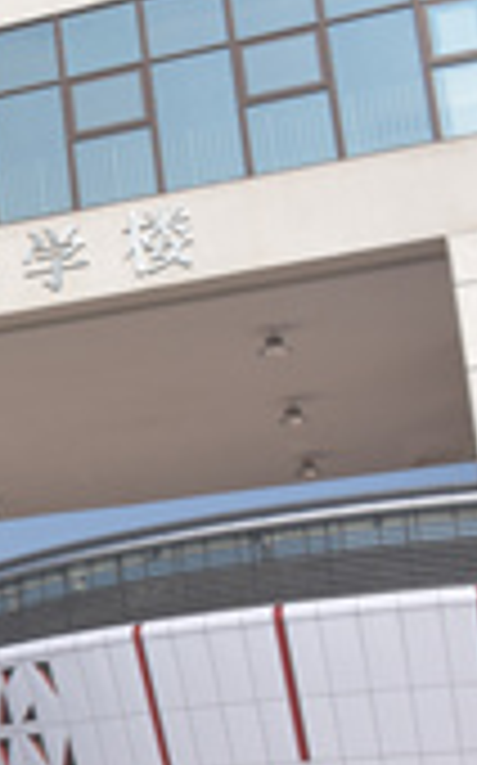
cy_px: 371
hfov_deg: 12.1
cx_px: -619
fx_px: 1854
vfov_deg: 23.3
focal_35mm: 89
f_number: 10
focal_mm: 18
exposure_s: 1/250
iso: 200
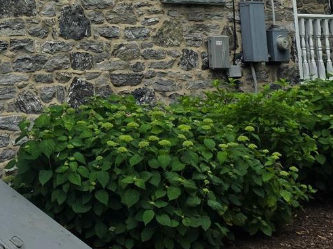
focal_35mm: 96
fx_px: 923
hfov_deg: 19.1
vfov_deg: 14.4
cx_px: -83
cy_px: -118
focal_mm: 6.3
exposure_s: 1/5017
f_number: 1.7
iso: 80
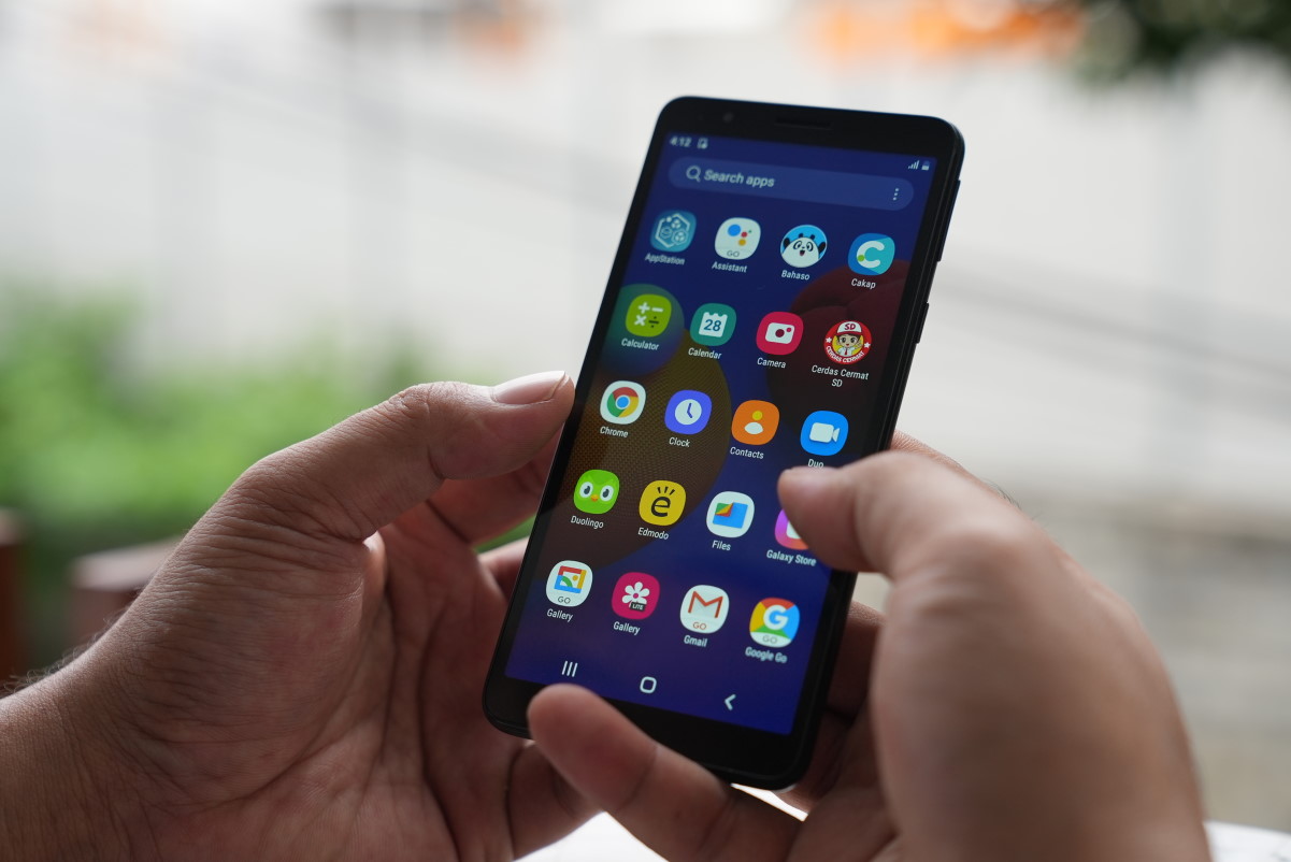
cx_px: 646
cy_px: 431
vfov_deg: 22.6
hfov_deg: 33.4
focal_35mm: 60
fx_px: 2153
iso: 500
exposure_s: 1/160
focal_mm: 60
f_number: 4
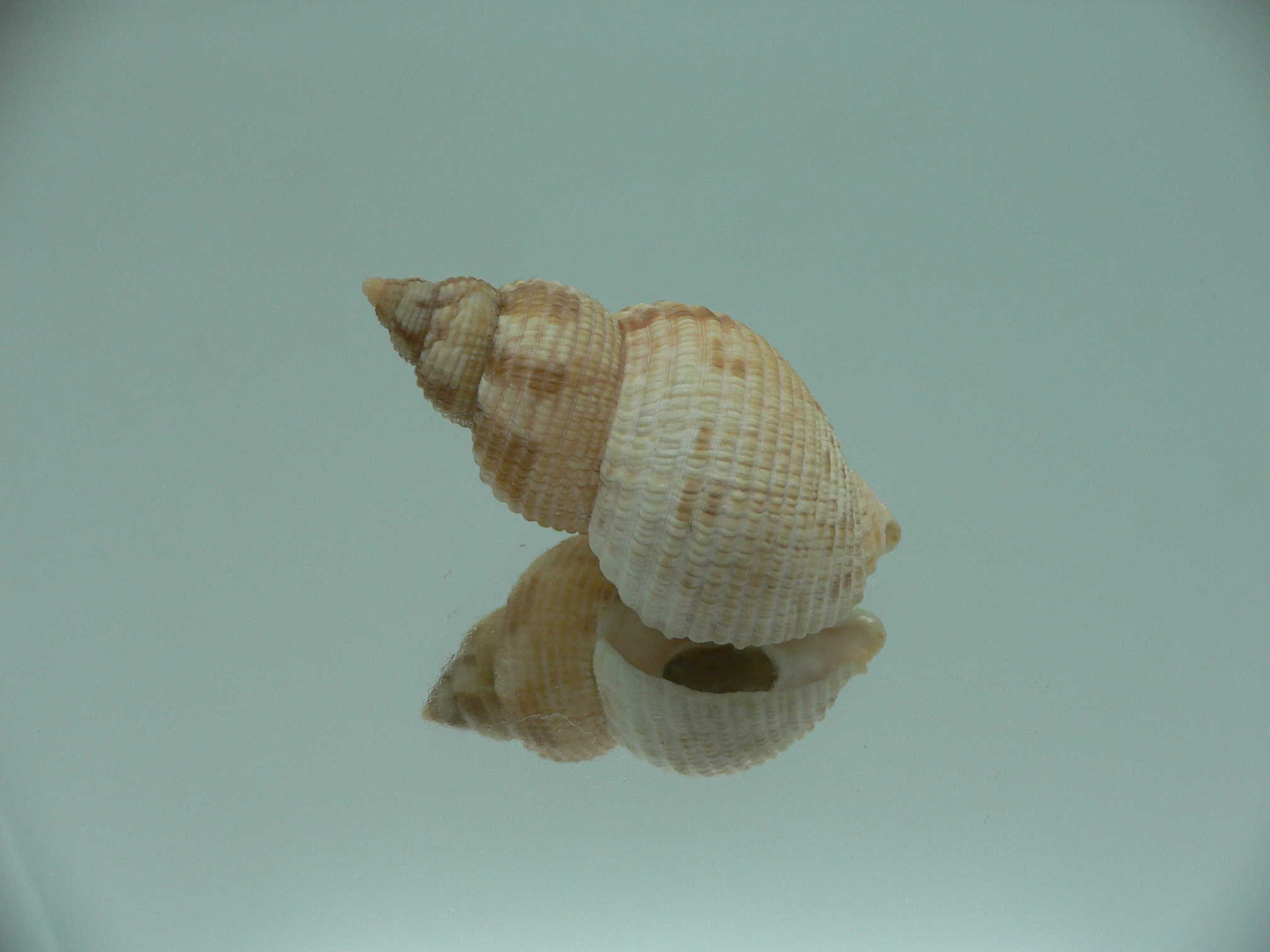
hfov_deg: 52.6
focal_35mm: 35
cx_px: 635
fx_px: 1284
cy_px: 476
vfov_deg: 40.7
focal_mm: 4.6
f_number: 2.8
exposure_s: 1/60
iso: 80
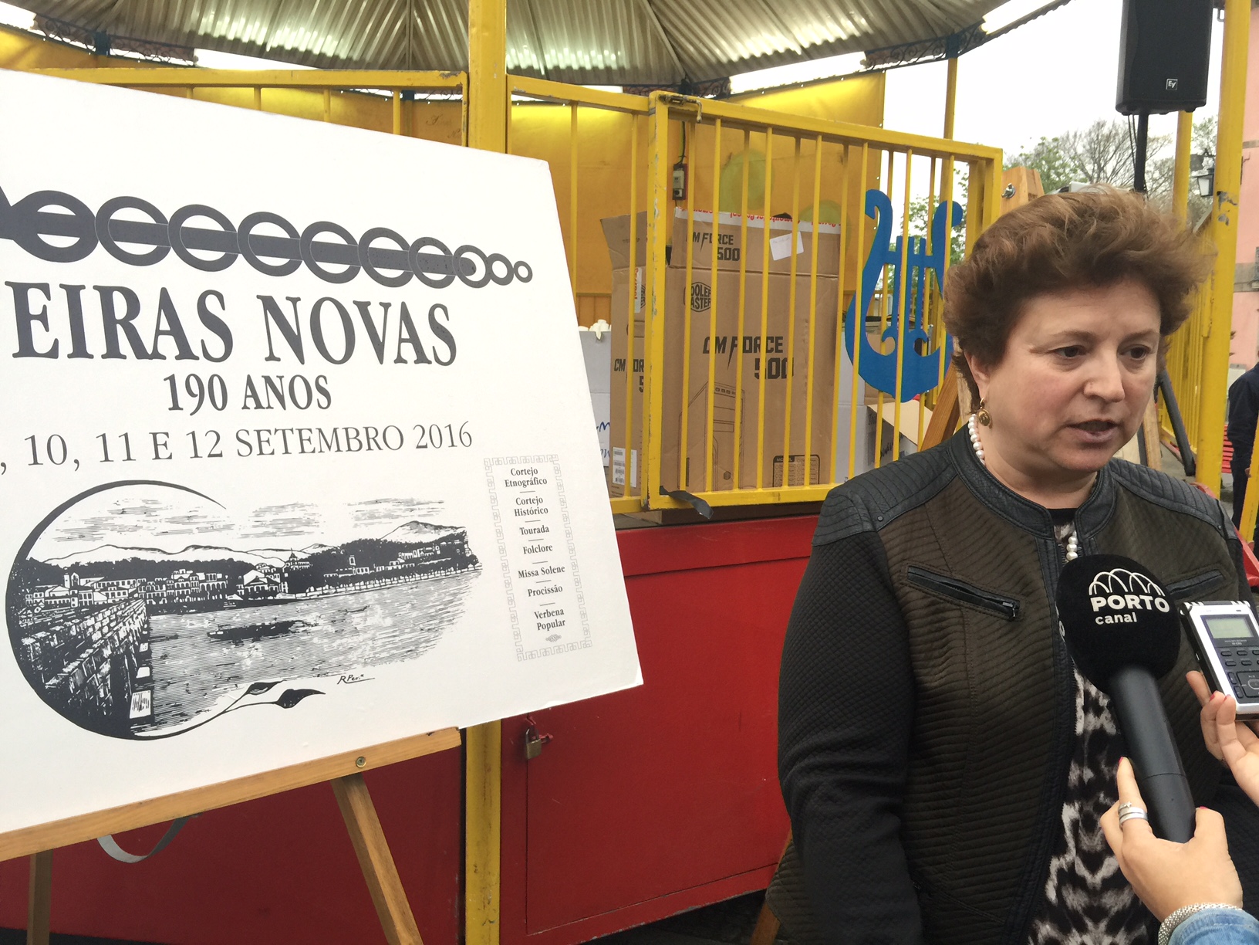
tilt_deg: -5.5
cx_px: 630
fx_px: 1055
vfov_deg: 48.2
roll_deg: -2.4
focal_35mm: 29
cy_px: 472
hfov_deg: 61.7
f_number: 2.2
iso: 32
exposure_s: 1/33
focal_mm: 4.15
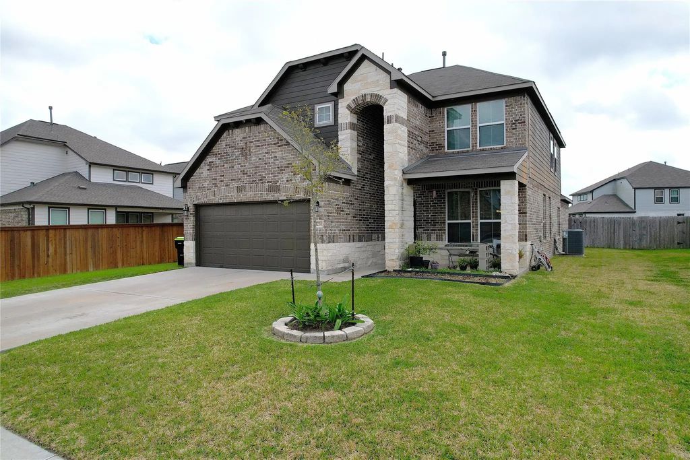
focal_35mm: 22
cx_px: 345
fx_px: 422
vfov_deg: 57.2
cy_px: 230
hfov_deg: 78.6
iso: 110
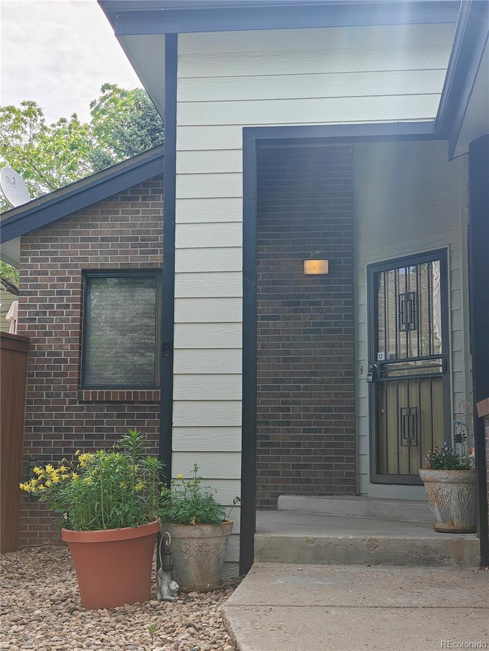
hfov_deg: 30.9
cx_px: 244
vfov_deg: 40.4
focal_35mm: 47
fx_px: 885
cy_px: 326
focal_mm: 7.1
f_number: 2
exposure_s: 1/367
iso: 50
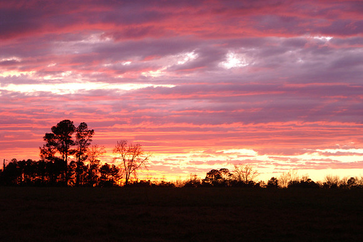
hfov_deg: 19.5
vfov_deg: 13.0
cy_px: 121
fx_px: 1058
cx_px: 182
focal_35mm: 105
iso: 800
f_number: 5.6
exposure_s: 1/60
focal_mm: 70
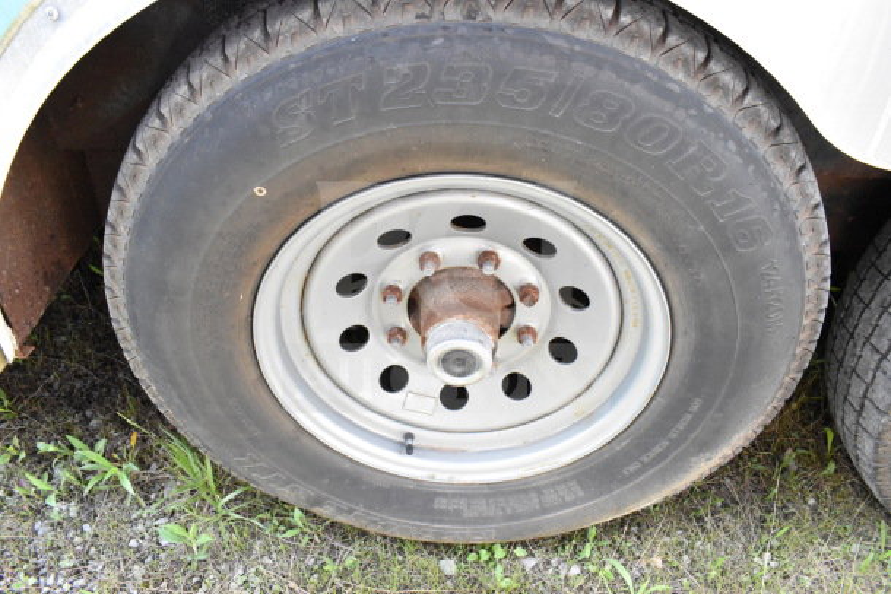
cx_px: 446
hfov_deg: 67.4
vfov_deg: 48.0
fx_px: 668
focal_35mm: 27
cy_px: 297
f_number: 10
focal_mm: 18
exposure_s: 1/400
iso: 6400
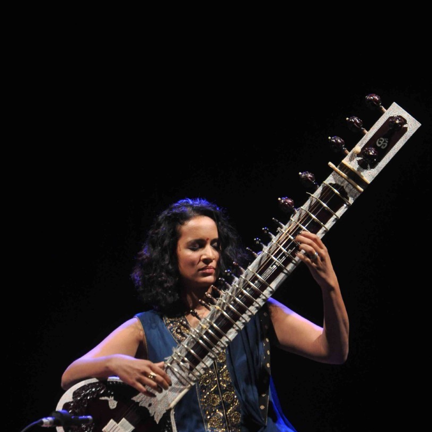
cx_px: 212
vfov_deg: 10.1
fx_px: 2438
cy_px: 175
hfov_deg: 10.1
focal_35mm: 173
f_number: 9
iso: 1000
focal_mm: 85
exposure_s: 1/80
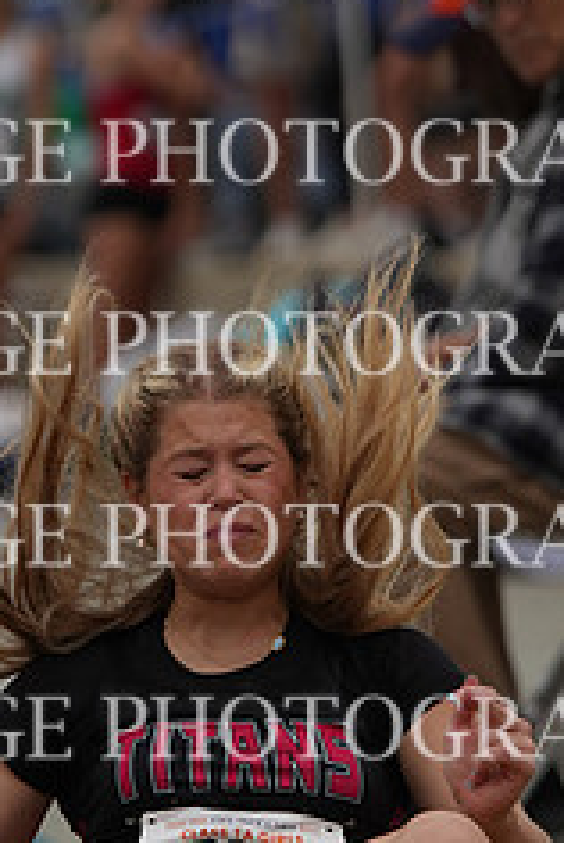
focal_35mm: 471
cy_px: 439
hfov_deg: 2.9
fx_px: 11035
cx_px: 77
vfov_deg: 4.4
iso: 400
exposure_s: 1/4000
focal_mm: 192
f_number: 4
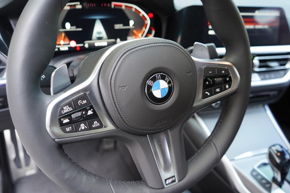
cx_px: 145
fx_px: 234
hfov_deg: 63.7
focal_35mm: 29
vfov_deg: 45.0
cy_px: 96
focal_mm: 29
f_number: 4
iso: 1000
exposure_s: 1/60
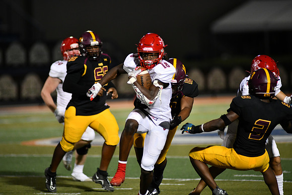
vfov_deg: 4.6
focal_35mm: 300
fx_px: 2434
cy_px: 98
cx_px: 146
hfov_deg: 6.9
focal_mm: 300
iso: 2200
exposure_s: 1/1000
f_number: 2.8
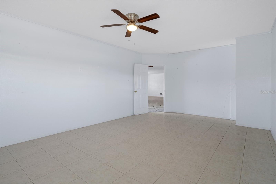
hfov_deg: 90.0
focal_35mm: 18
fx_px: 138
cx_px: 138
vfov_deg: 67.4
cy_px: 92
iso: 320
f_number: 8
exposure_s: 1/4
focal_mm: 18
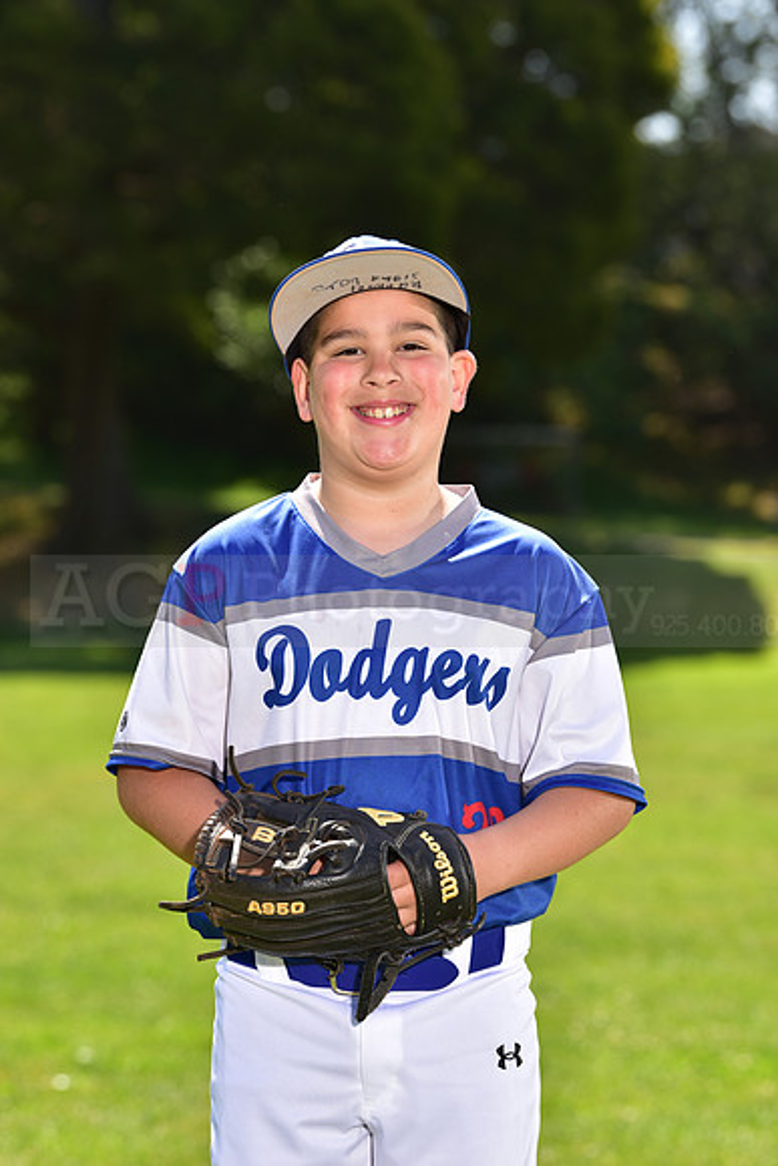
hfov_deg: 10.2
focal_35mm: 135
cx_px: 389
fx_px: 4373
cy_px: 583
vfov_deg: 15.2
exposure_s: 1/200
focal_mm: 135
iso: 80
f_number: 5.6
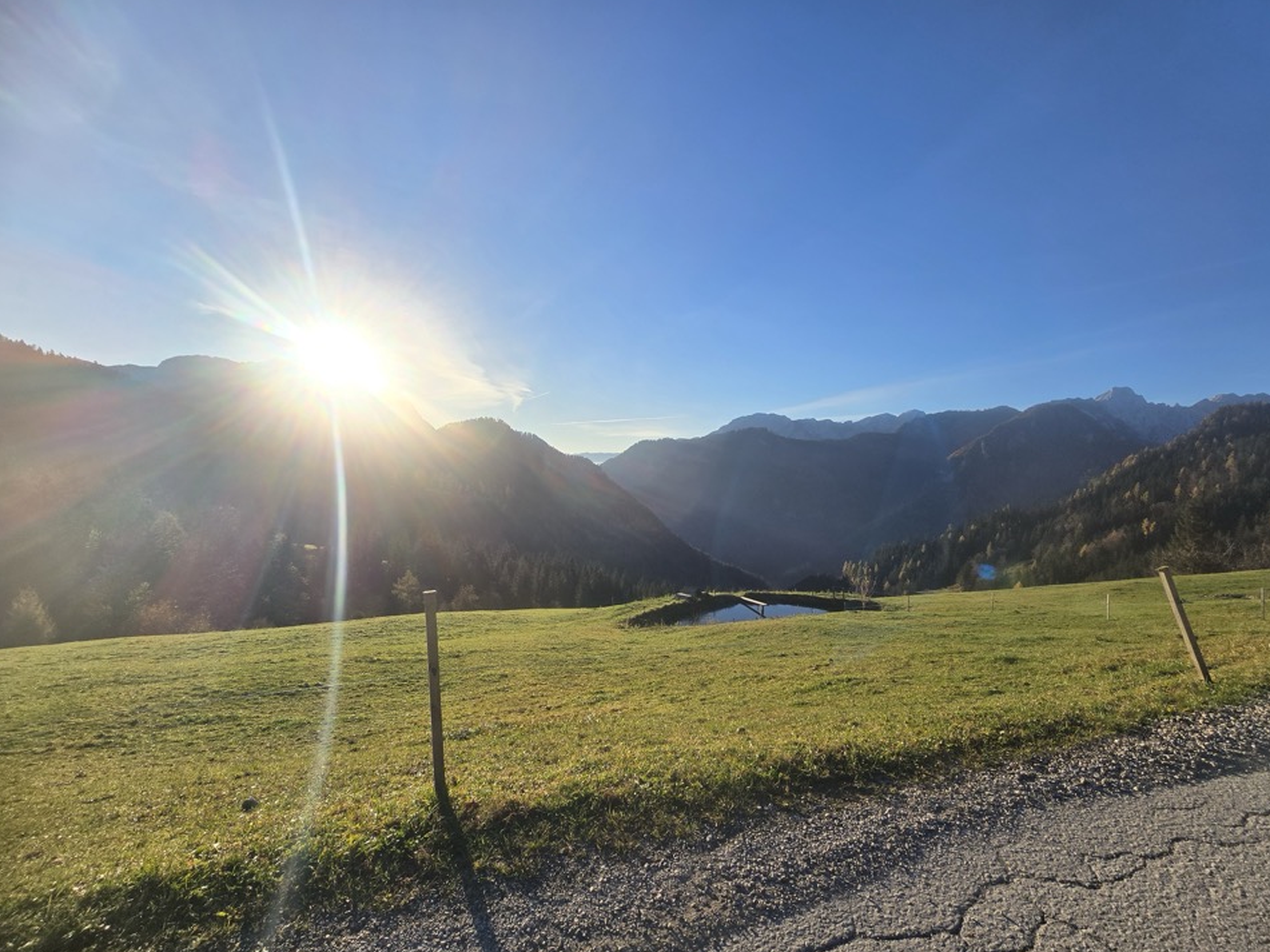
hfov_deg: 102.0
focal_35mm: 14
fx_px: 514
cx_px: 668
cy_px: 477
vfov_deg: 85.7
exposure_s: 1/2775
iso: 50
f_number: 2.2
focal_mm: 2.2
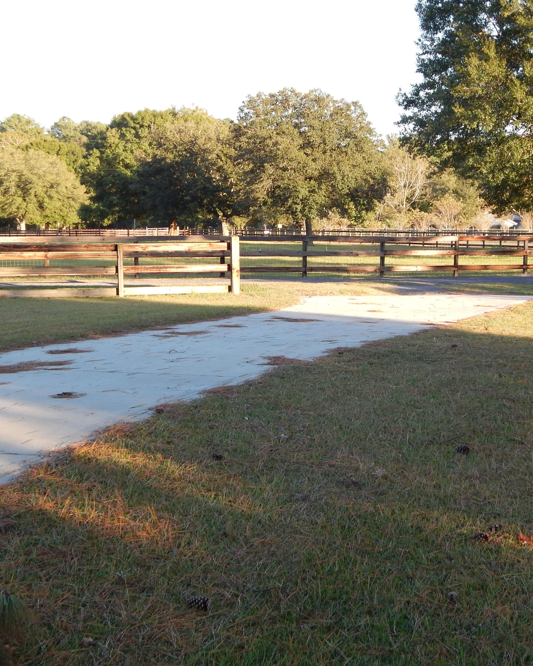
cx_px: 322
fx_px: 1262
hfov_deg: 23.8
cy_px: 333
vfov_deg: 29.6
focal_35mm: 64
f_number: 3.7
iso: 125
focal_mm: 8.6
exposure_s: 1/160
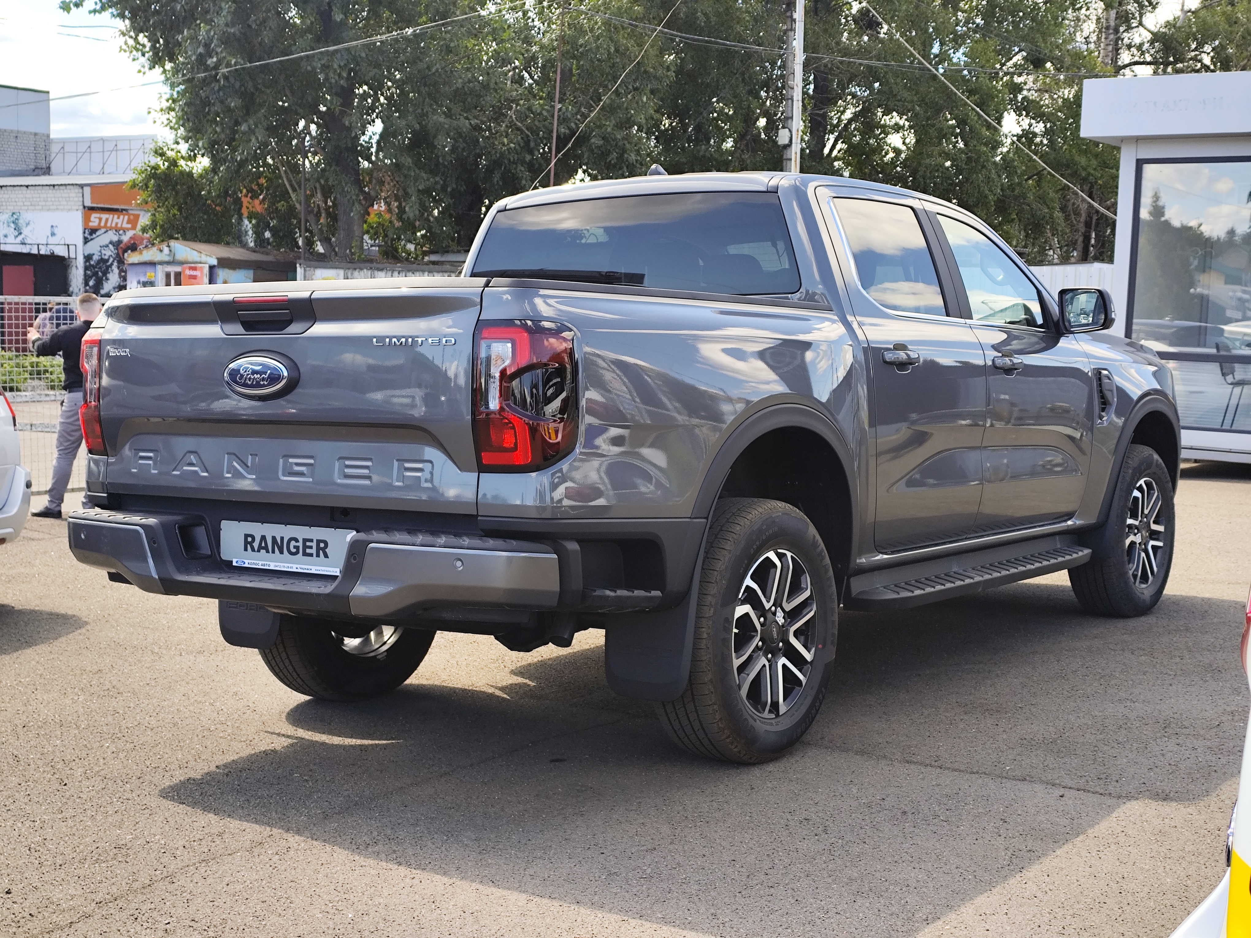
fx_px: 1662
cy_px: 469
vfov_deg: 31.5
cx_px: 626
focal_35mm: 46
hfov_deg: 41.2
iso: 50
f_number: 1.65
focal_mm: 6.19
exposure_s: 1/505
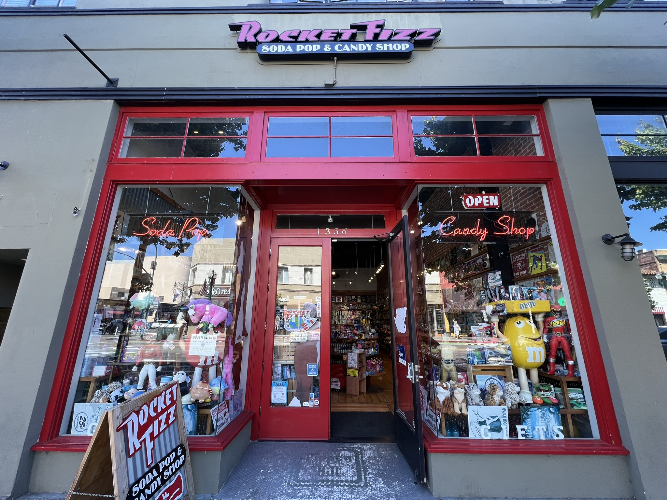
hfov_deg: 106.2
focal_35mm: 13
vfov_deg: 89.9
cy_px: 250
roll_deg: +0.2
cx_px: 334
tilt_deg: +14.0
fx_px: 250
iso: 50
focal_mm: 1.57
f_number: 1.8
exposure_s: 1/120
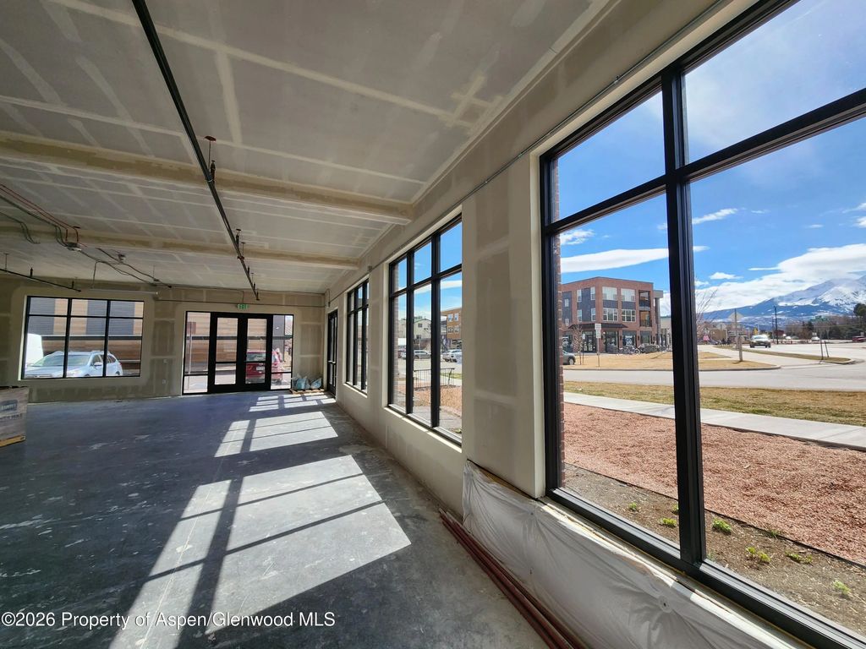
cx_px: 433
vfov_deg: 89.9
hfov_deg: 106.2
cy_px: 324
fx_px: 325
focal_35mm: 13
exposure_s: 1/1189
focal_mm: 2.2
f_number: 2.2
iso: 50
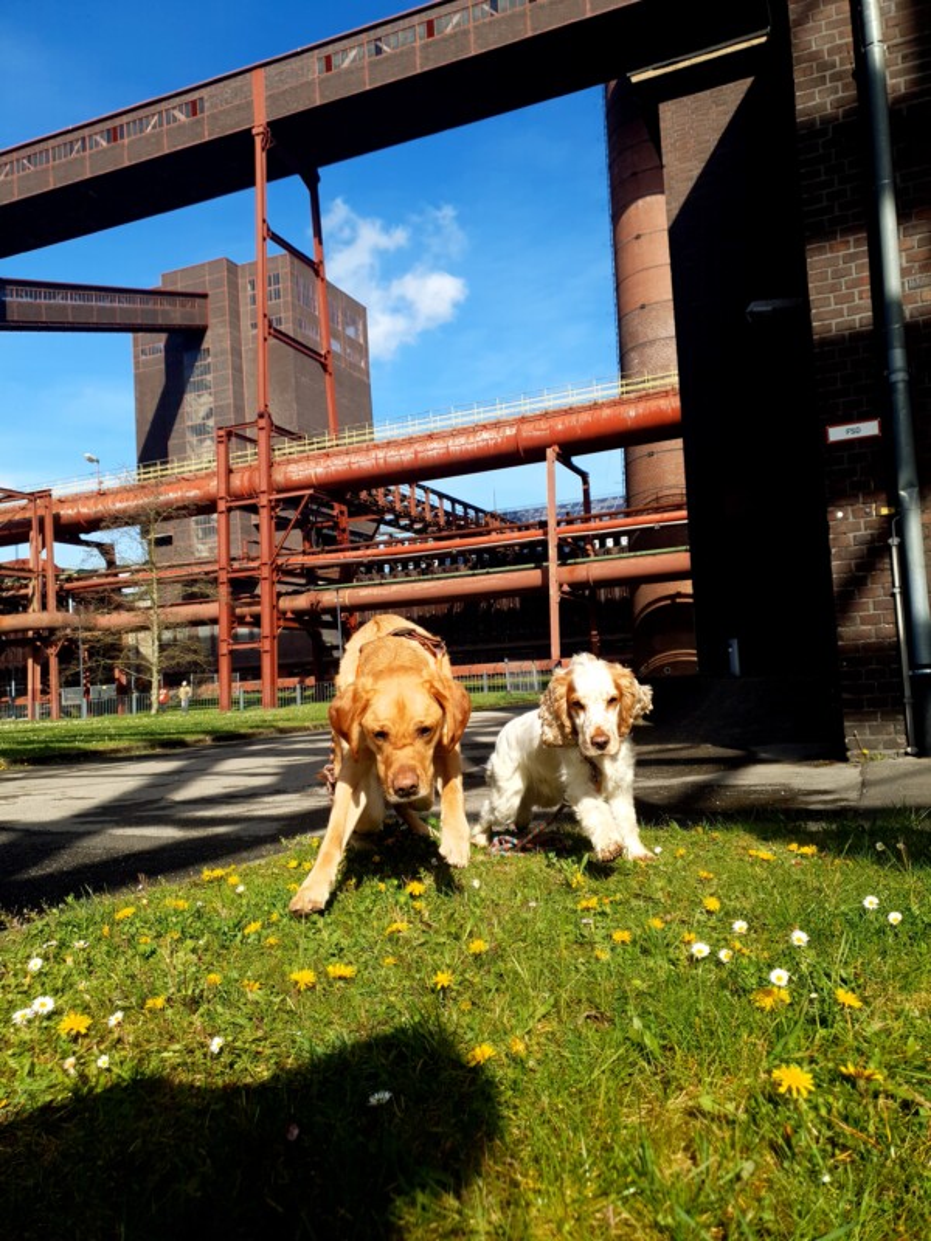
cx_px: 466
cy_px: 620
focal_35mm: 26
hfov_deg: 53.1
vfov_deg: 67.3
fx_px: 932
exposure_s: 1/2336
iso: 50
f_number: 1.5
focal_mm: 4.32
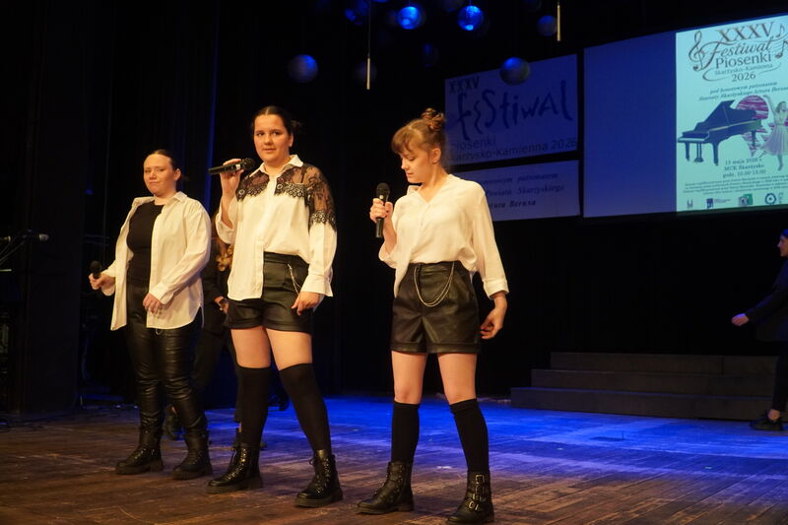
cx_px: 394
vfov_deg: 38.3
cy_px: 262
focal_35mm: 34
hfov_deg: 55.1
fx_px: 755
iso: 2500
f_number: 4
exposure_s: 1/160
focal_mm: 23
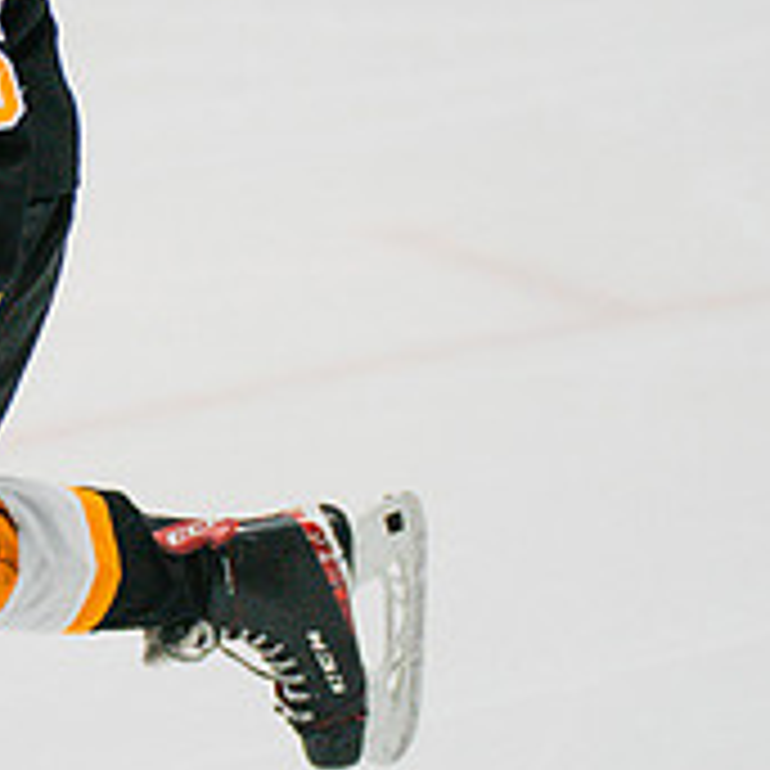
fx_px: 10696
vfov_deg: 4.1
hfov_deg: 4.1
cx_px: -101
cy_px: 46
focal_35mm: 425
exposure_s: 1/1600
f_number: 3.2
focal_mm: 120
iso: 3200
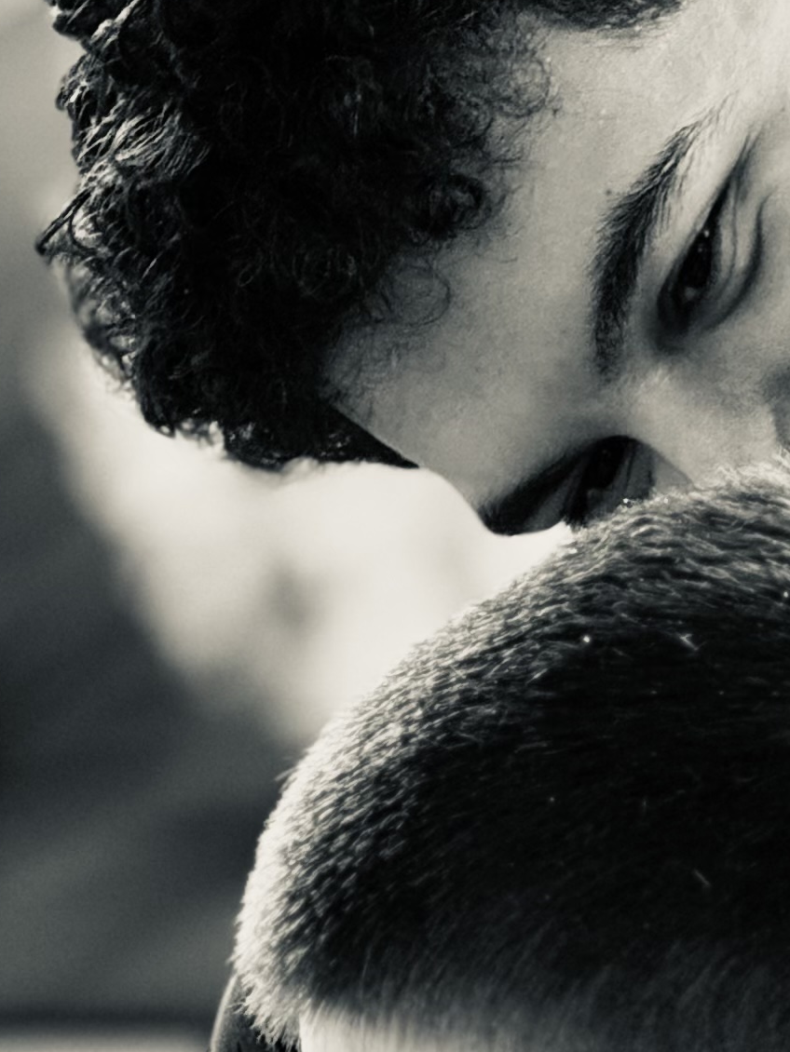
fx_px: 13019
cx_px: 605
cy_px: 1447
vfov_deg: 4.6
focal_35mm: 428
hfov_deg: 3.5
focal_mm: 15.66
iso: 250
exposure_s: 1/120
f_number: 2.8
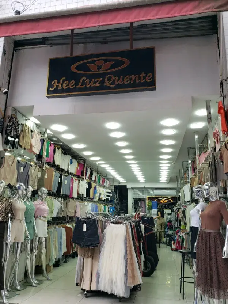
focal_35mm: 26
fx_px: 228
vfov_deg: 67.3
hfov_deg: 53.1
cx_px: 114
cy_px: 152
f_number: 2.4
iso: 50
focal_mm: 4.3
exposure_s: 1/149
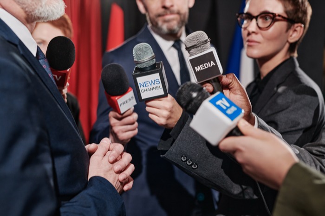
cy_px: 108
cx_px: 162
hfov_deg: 39.6
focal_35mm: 50
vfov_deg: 27.0
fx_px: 451
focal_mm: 50
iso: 800
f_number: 3.5
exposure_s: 1/160
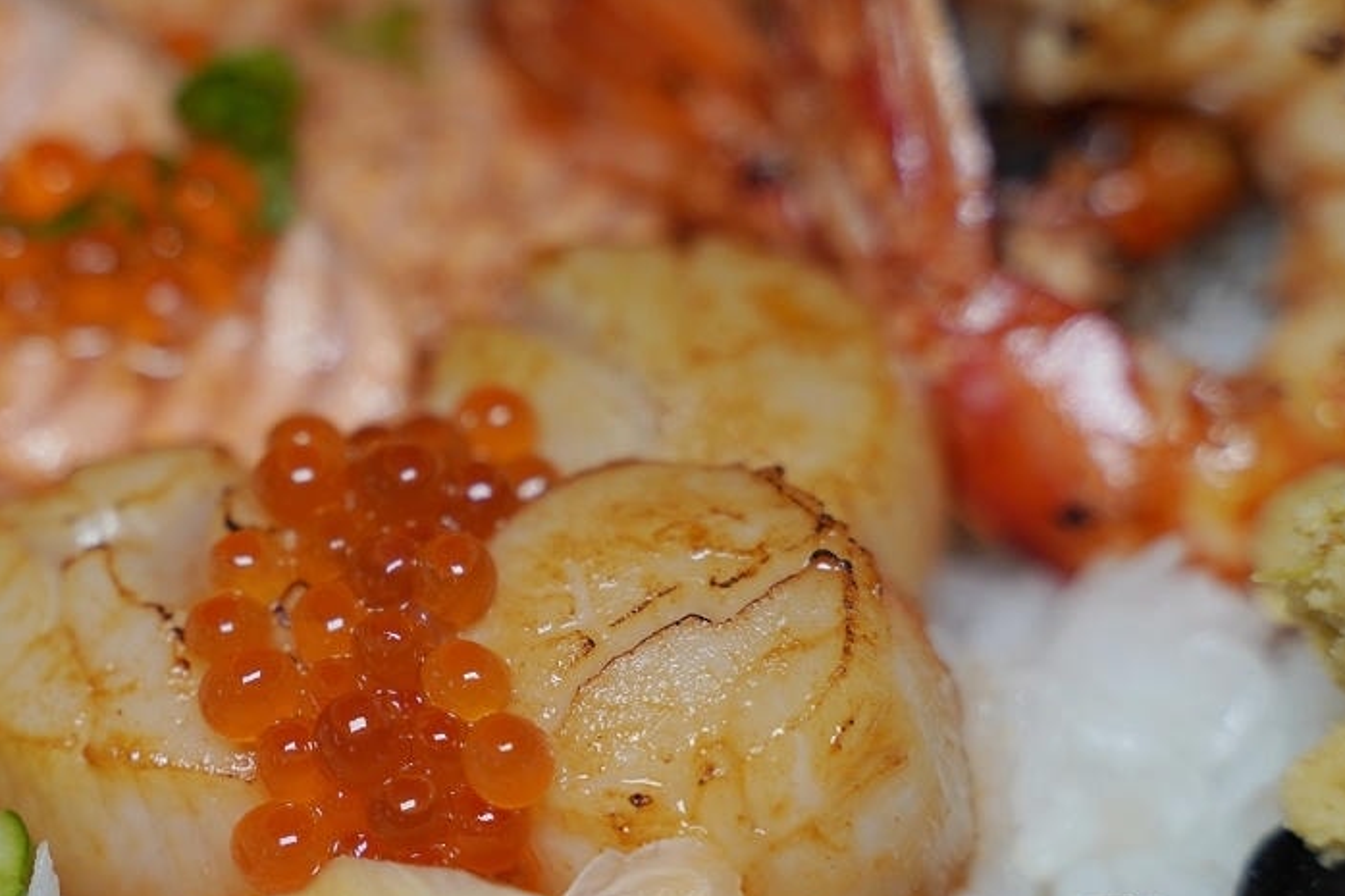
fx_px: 4818
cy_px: 582
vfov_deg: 10.6
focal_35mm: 129
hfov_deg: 15.8
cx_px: 353
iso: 100
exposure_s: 1/80
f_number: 4
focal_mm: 75
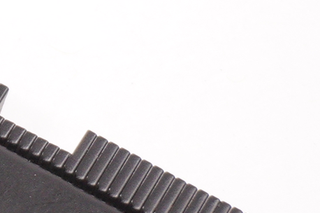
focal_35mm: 355
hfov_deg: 5.5
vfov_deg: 3.9
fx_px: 3151
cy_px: 112
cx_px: -576
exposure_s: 1/80
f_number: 5.6
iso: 500
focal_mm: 36
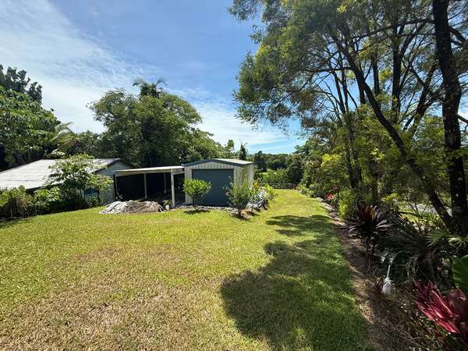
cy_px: 176
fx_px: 189
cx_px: 234
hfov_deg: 102.1
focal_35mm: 14
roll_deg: +0.2
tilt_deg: -4.1
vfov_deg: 85.7
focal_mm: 2.22
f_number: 2.2
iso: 50
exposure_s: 1/1368
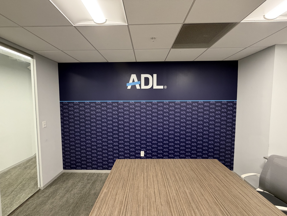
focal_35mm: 14
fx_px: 116
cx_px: 144
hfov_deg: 102.1
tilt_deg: -3.4
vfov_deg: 85.7
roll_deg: +0.6
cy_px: 108
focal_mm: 2.22
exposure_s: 1/60
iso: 320
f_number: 2.2
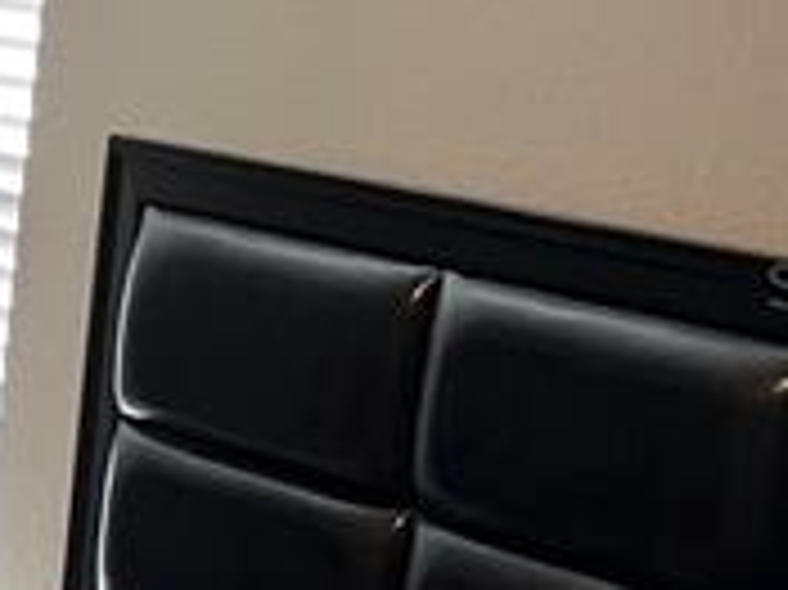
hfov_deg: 10.6
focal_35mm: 152
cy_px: 284
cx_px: -1265
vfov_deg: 9.8
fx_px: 3458
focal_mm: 5.1
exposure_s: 1/60
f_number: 1.6
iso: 80
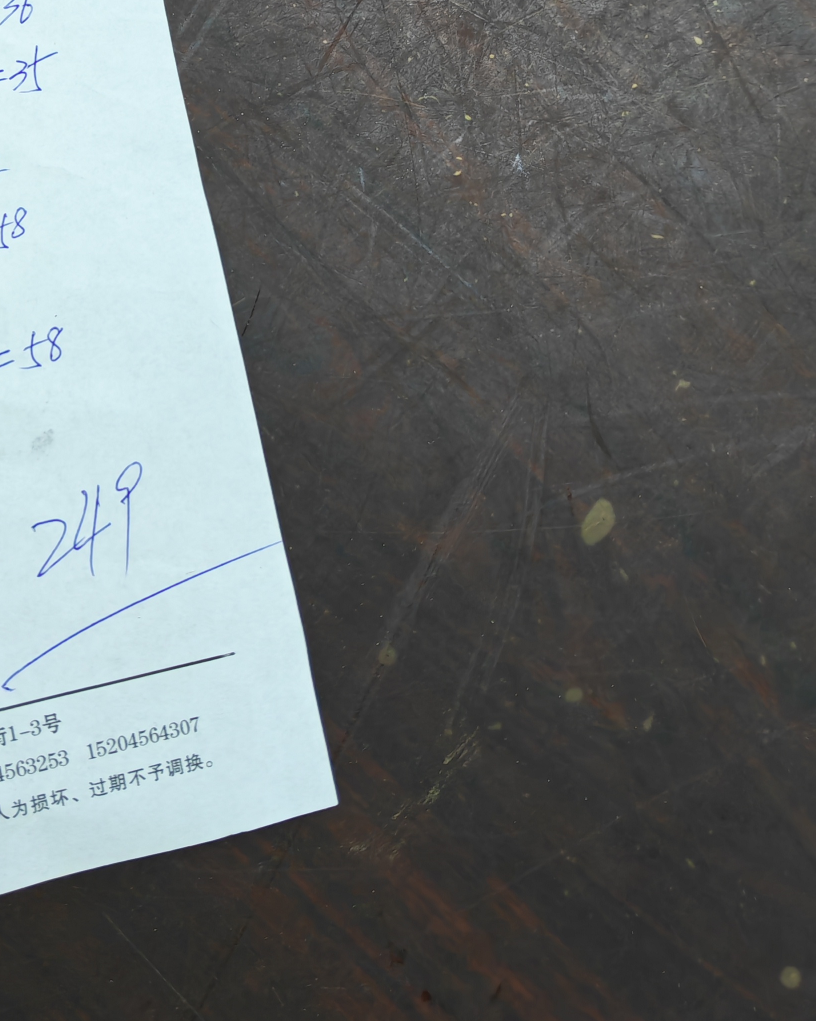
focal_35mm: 47
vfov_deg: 38.0
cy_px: 196
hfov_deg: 31.5
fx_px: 1419
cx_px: 206
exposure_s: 1/50
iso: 640
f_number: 1.95
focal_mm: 5.52
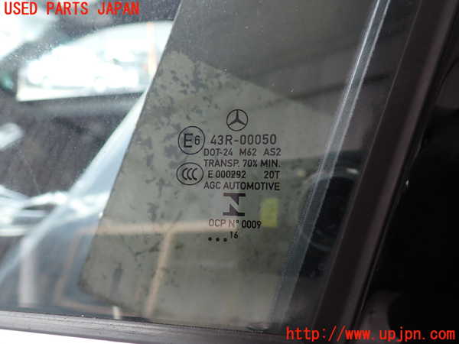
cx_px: 230
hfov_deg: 60.0
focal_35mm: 30
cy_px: 172
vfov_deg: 46.8
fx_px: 398
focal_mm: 5.4
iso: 125
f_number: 2.3
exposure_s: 1/60
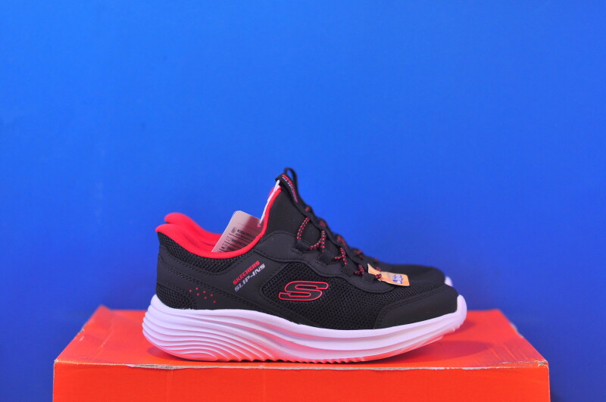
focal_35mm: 75
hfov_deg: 27.0
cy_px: 201
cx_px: 303
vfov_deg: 18.1
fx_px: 1261
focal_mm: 50
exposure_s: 1/320
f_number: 2.5
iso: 250
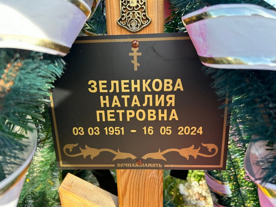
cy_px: 104
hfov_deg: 67.3
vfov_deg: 53.1
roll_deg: -1.9
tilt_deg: -17.0
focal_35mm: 26
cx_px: 138
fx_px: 207
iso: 50
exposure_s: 1/318
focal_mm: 5.7
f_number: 1.5
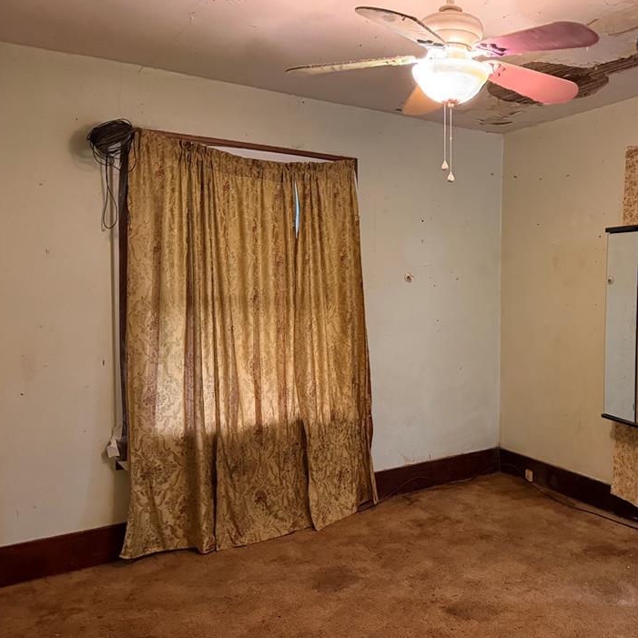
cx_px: 457
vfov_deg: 52.5
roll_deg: -0.2
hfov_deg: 50.9
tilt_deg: -2.1
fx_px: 646
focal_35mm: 31
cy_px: 310
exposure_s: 1/30
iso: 800
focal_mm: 6.76
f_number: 1.78
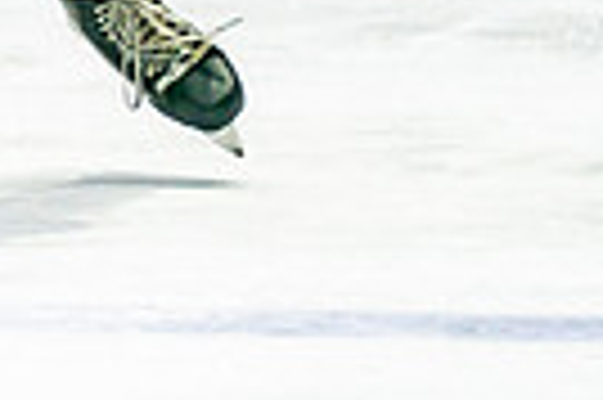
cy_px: -290
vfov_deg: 1.2
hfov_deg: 1.9
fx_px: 18469
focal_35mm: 1104
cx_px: -629
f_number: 2.8
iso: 320
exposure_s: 1/640
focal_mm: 142
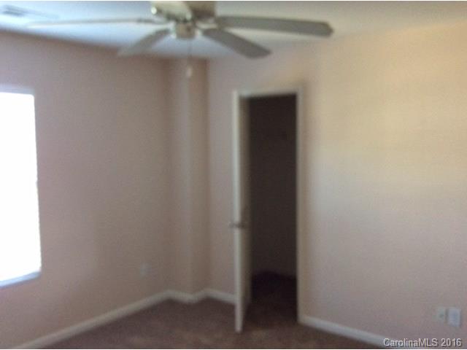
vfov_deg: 44.2
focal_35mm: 32
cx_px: 234
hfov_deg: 56.8
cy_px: 175
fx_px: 432
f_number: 2.4
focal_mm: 3.3
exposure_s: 1/24
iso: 160
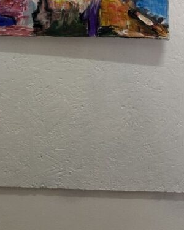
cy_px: -40
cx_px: 69
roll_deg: +0.2
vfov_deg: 26.5
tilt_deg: +0.0
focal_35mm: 64
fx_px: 436
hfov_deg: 23.8
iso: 200
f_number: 1.78
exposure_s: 1/50
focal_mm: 6.86
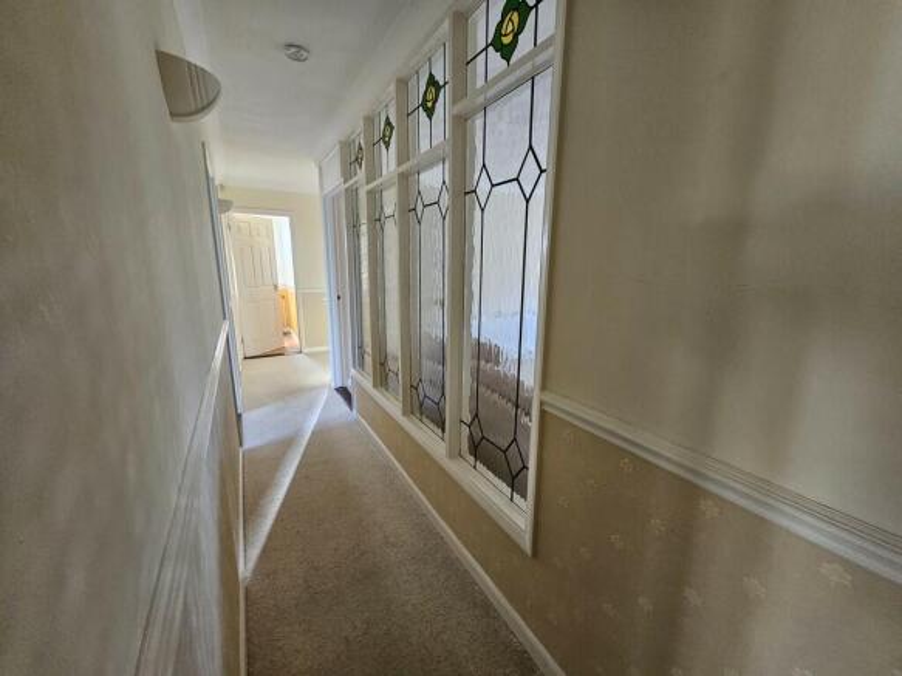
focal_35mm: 13
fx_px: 339
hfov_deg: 106.2
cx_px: 451
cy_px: 338
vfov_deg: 89.9
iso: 250
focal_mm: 1.74
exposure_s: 1/60
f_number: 2.2
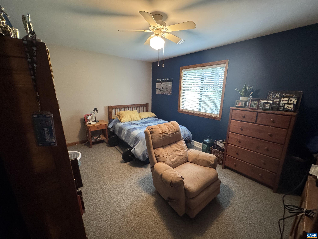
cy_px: 120
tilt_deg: -13.8
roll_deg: -1.4
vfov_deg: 85.7
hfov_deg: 102.1
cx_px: 159
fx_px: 129
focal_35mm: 14
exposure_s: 1/60
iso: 1000
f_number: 2.2
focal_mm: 2.22
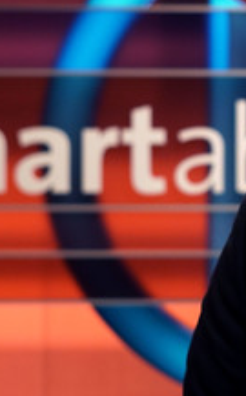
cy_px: 161
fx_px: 1711
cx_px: 313
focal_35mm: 159
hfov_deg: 8.1
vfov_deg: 13.2
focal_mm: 50
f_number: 2.8
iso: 1250
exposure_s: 1/200
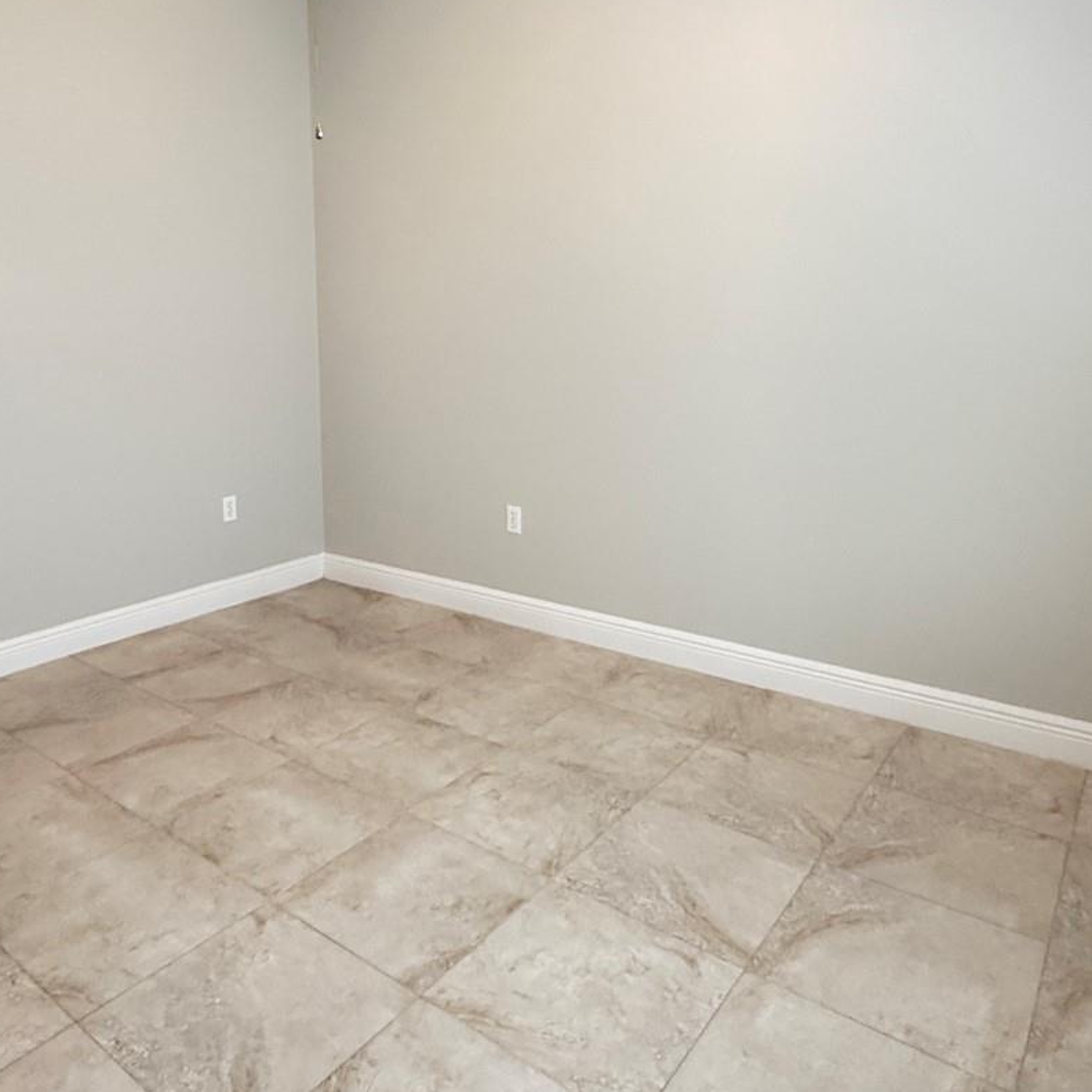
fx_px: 892
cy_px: 414
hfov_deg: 62.4
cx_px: 444
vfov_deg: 62.1
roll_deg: +0.8
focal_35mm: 25
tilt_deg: -5.0
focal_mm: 2.22
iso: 400
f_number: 2.2
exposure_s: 1/60
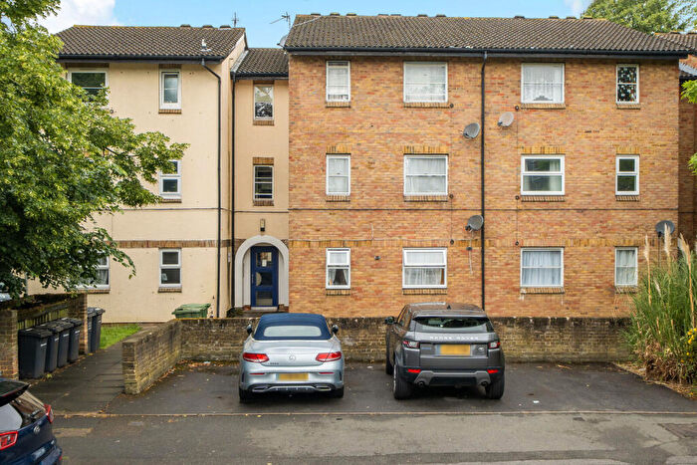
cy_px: 232
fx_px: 658
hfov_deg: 55.8
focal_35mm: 34
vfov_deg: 38.9
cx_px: 348
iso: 400
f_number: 8
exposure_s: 1/100
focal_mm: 23
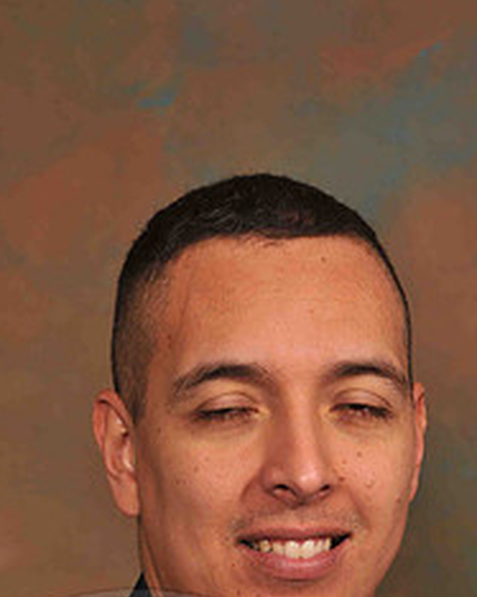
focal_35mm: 230
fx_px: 4060
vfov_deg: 8.4
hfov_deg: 6.7
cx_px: 246
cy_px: 508
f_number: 6.3
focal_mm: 85
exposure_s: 1/60
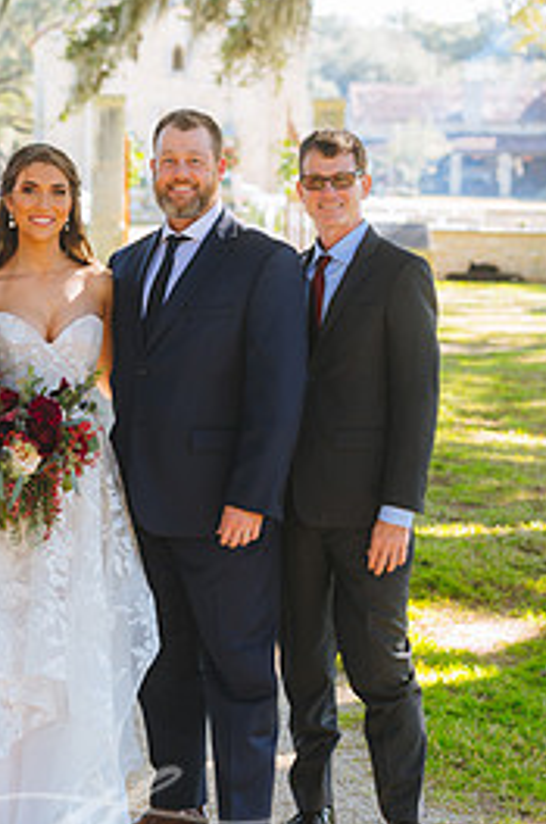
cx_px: 89
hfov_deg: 9.7
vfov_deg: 14.7
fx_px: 3197
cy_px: 284
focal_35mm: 140
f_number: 2.8
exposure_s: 1/125
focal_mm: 82
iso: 160
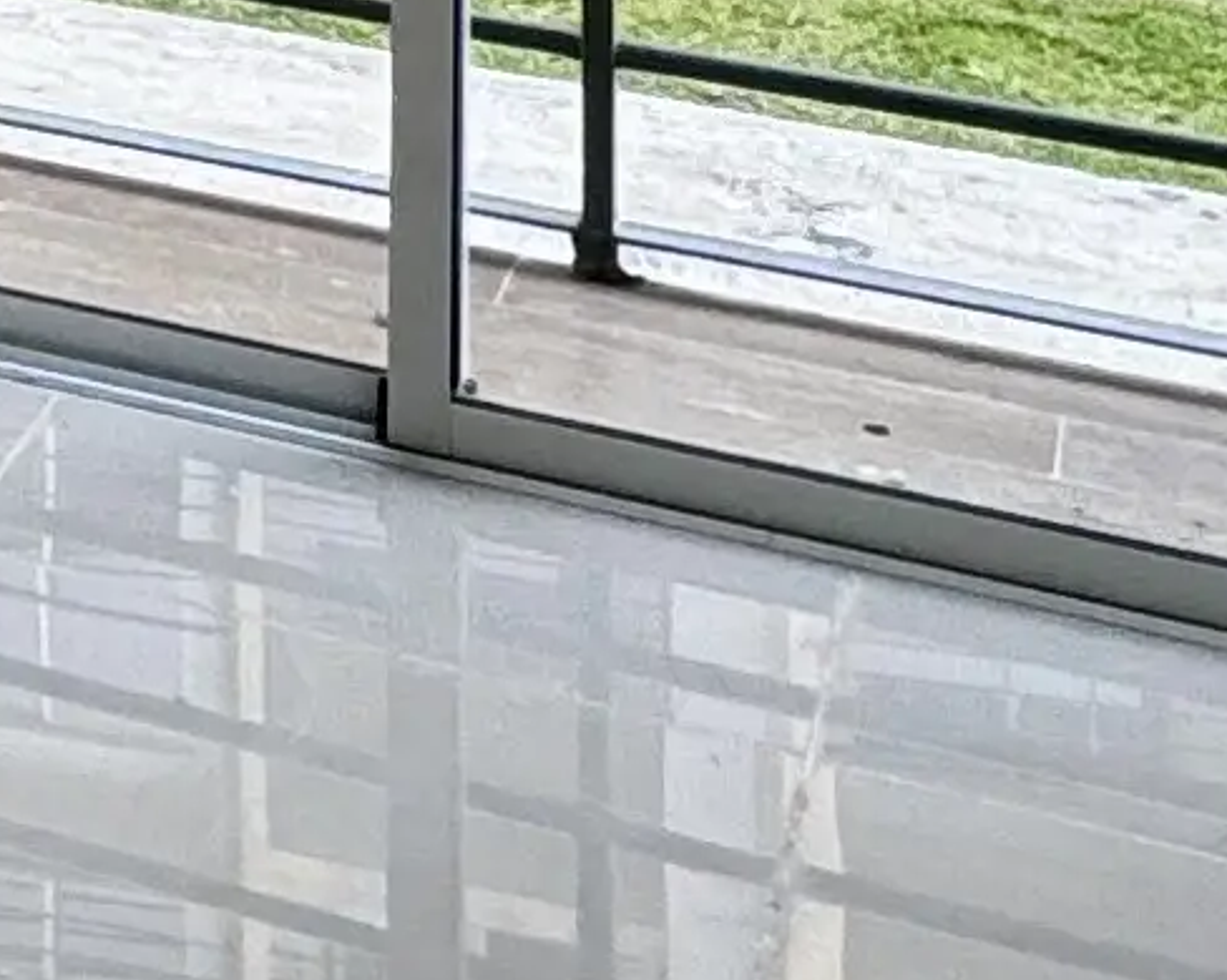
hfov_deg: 13.9
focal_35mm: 113
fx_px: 4102
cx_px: -1360
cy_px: -1302
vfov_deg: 11.5
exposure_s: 1/138
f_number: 2.2
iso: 40
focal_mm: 2.22
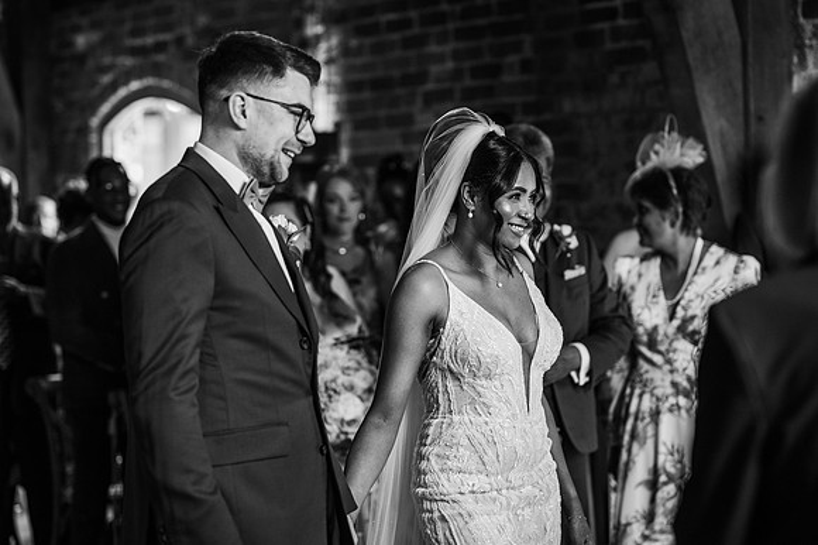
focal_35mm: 85
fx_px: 1930
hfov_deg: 23.9
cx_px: 409
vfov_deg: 16.1
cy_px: 272
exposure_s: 1/200
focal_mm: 85
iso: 640
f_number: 2.5
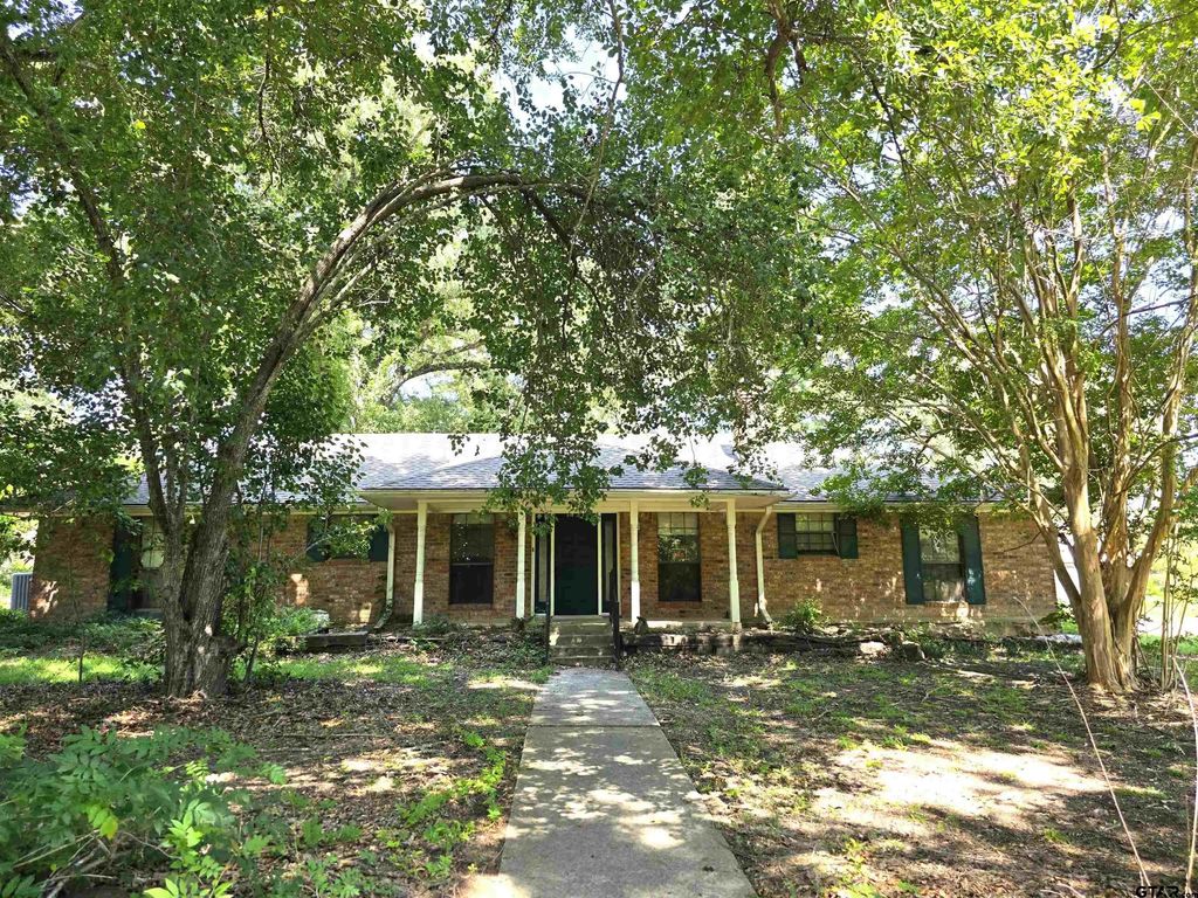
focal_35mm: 23
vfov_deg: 58.9
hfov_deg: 73.9
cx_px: 599
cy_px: 449
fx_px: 796
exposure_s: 1/359
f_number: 1.7
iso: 40
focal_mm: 6.3
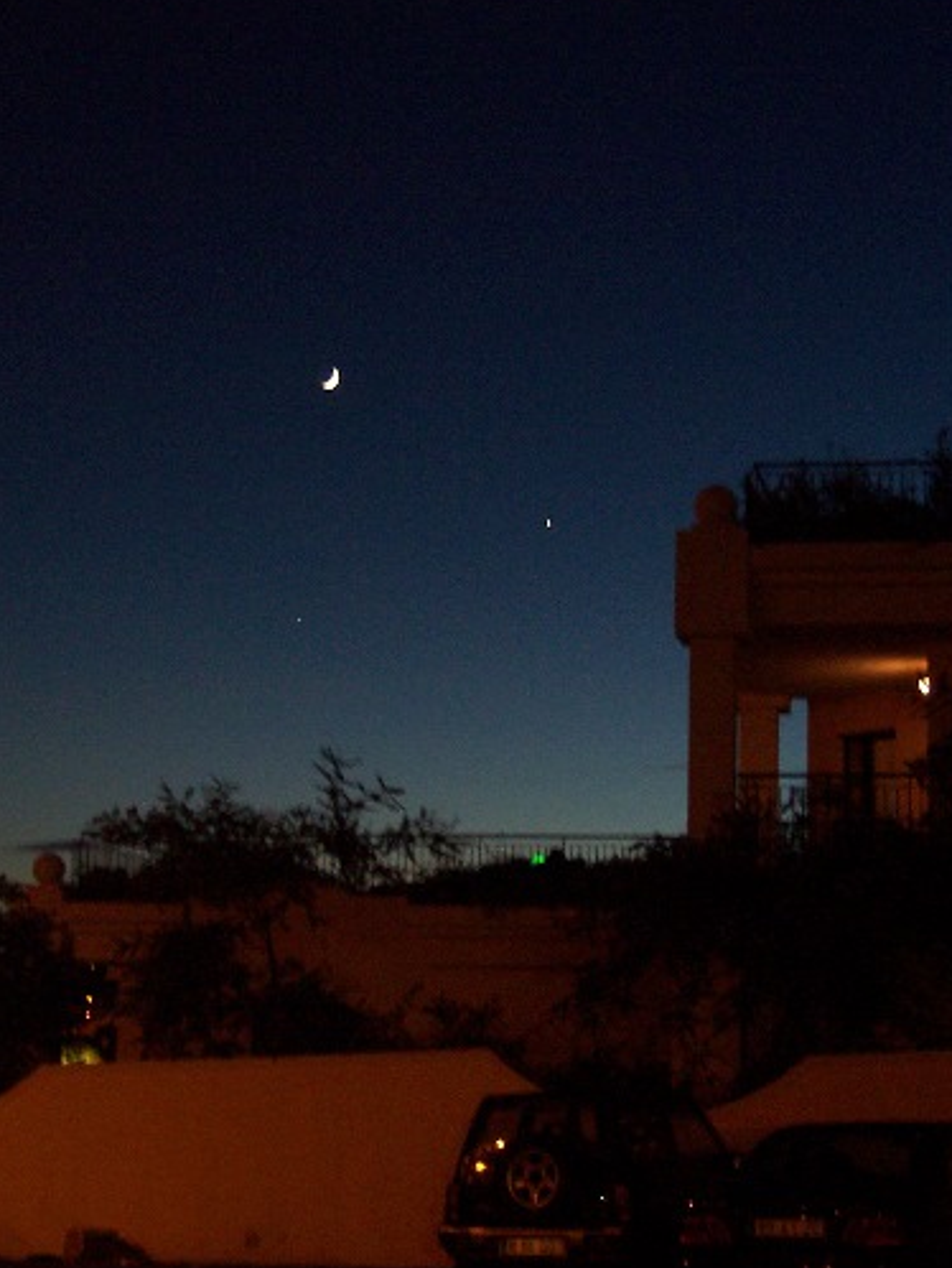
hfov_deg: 24.0
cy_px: 644
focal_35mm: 61
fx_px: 2235
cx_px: 591
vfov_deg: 31.7
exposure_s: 1/8
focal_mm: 8
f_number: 2.8
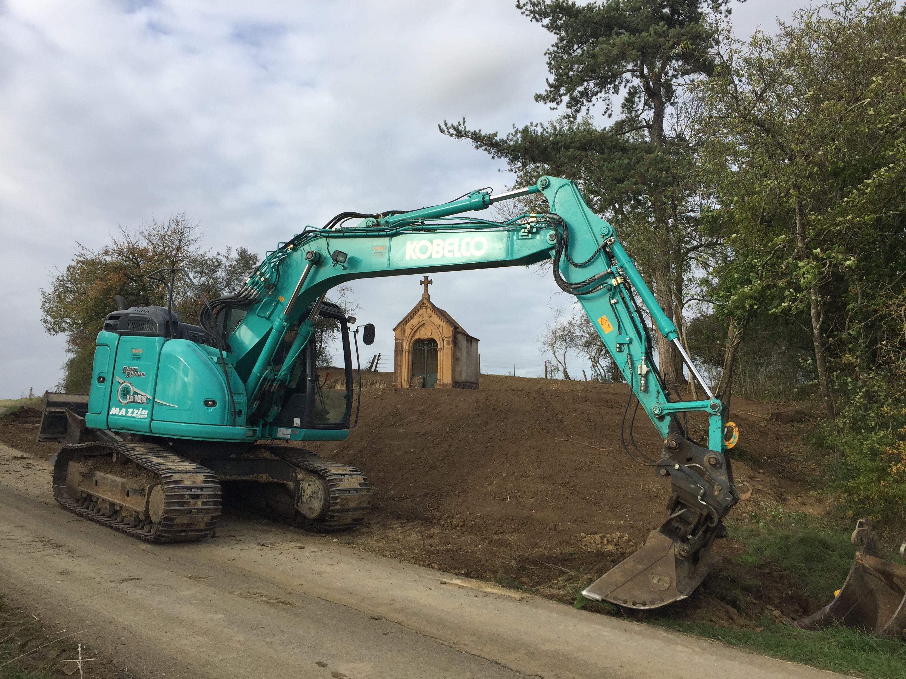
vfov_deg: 48.2
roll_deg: -1.0
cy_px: 340
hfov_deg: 61.7
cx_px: 453
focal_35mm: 29
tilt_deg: +10.4
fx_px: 759
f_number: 2.2
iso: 32
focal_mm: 4.15
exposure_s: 1/1199
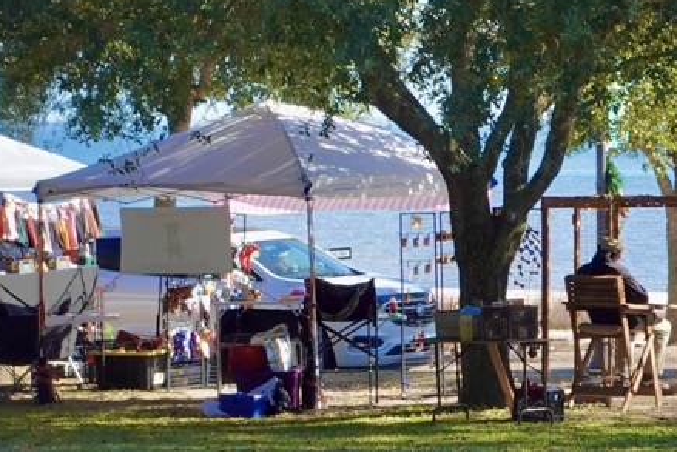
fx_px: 4496
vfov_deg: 5.7
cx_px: 948
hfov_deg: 8.5
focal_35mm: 239
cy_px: 39
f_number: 4
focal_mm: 25.7
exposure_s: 1/400
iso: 125
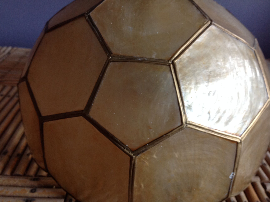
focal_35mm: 35
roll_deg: -4.2
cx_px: 135
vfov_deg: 40.6
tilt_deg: -26.5
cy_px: 101
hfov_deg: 52.7
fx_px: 273
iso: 125
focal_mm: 4.28
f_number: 2.4
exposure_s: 1/15
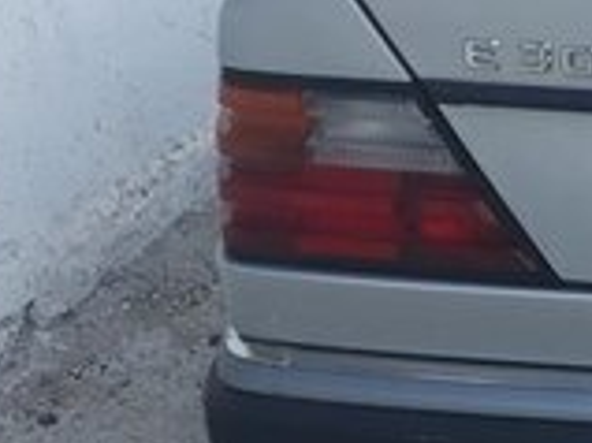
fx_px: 1914
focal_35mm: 112
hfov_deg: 15.3
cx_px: 1054
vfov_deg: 13.2
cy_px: 199
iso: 40
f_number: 1.7
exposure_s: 1/135
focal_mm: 3.71
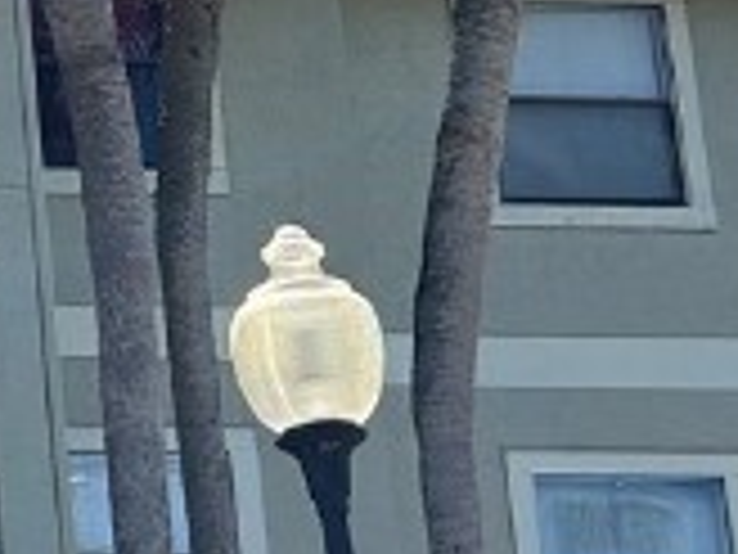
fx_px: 3454
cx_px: -752
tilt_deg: +17.0
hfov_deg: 11.1
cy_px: 95
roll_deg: +0.5
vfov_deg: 9.1
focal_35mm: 162
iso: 50
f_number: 1.5
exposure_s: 1/2457
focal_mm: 5.7
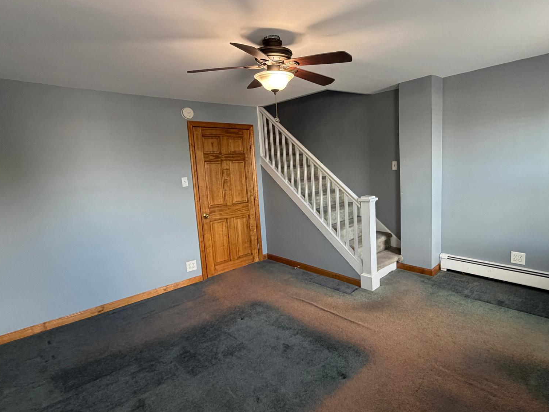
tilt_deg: -5.9
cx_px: 315
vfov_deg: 68.7
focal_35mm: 19
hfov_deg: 84.1
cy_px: 200
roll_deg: +2.9
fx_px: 301
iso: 320
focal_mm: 2.22
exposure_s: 1/60
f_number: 2.2
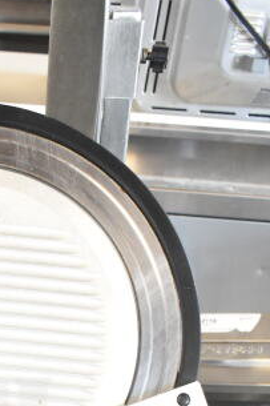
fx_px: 912
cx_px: -68
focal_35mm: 81
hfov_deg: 16.1
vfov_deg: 23.1
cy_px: 482
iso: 1600
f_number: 4.5
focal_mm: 18
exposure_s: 1/80
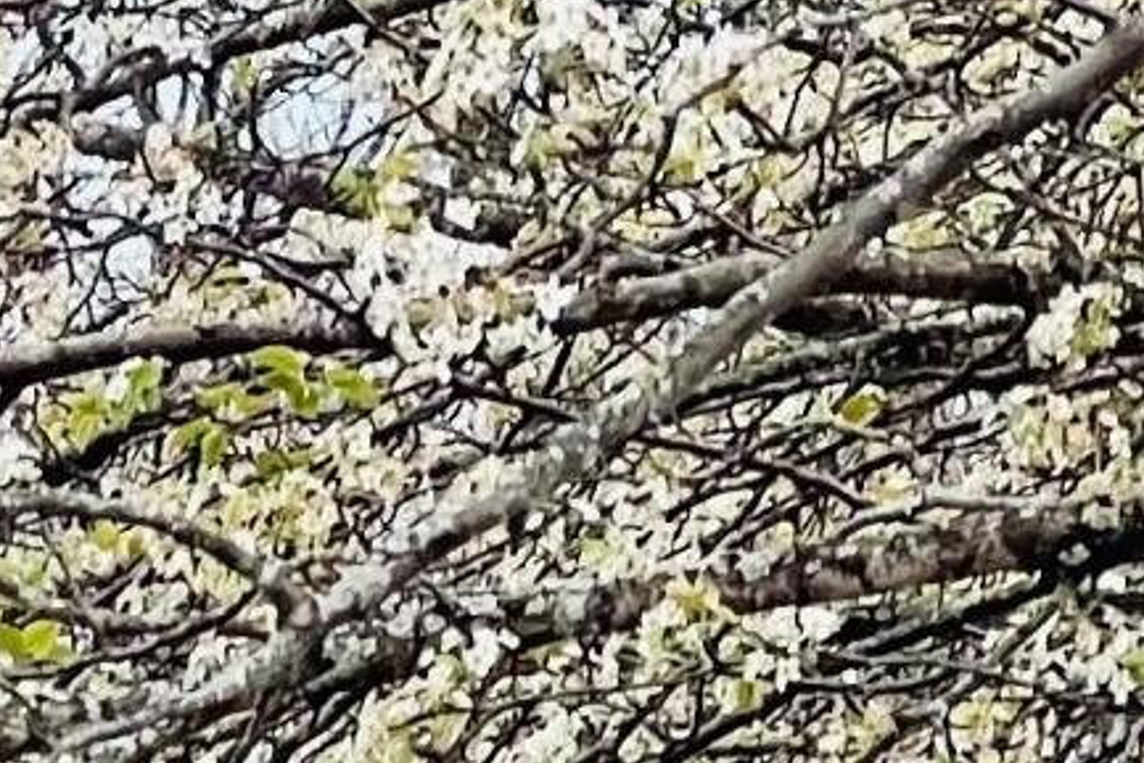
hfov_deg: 4.3
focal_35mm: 461
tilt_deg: -3.9
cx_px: -2108
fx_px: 14654
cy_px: 2511
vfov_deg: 2.9
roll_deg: -0.6
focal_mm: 7.5
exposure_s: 1/311
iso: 20
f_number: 2.2
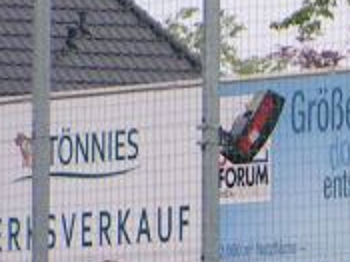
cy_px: 434
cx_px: 760
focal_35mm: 750
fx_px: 7578
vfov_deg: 2.0
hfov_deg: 2.6
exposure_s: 1/200
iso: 100
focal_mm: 25.1
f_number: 3.5
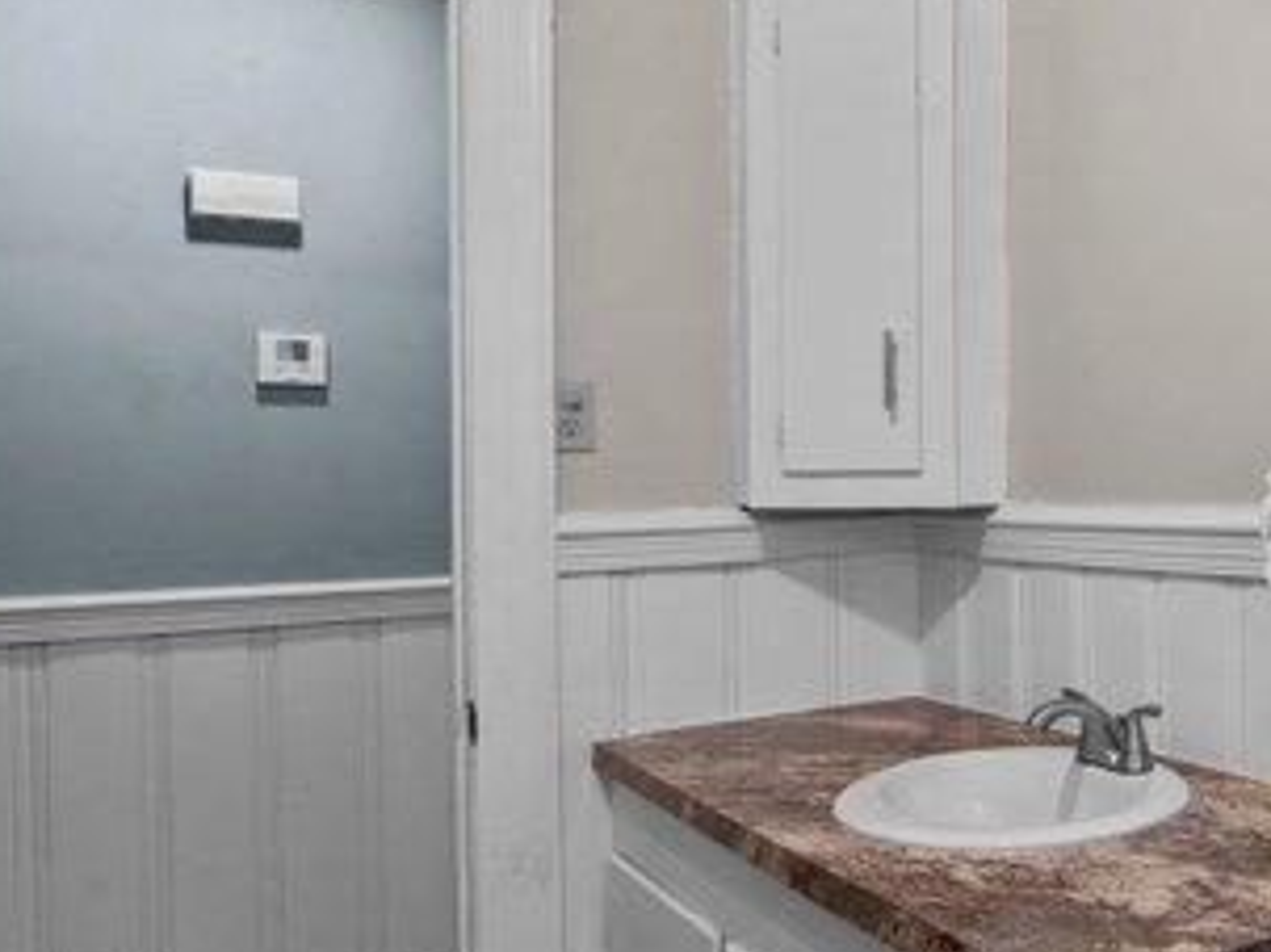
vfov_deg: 44.1
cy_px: 512
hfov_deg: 47.9
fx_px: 1174
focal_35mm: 32
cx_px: 1248
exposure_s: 1/2
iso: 100
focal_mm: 14
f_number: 8
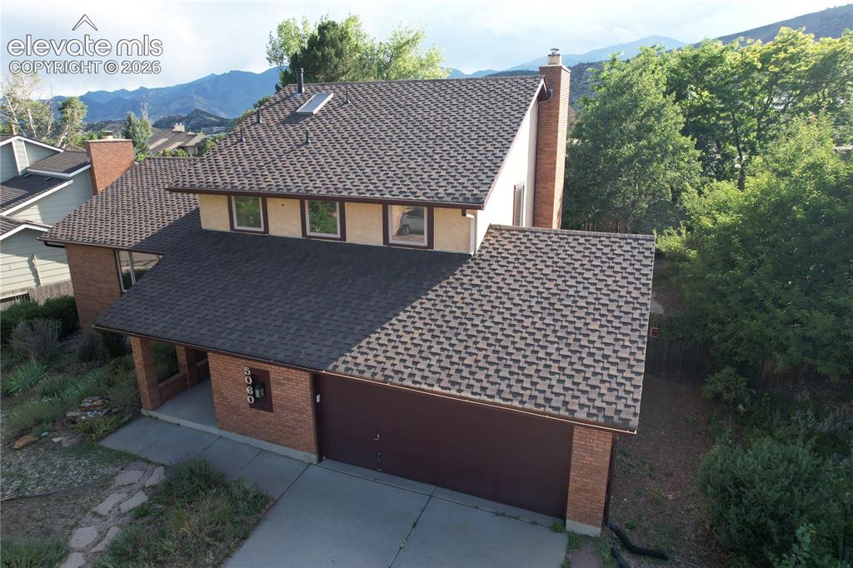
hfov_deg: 78.6
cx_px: 426
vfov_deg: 57.2
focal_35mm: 22
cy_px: 284
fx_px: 521
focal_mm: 8.38
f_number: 2.8
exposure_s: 1/500
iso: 100
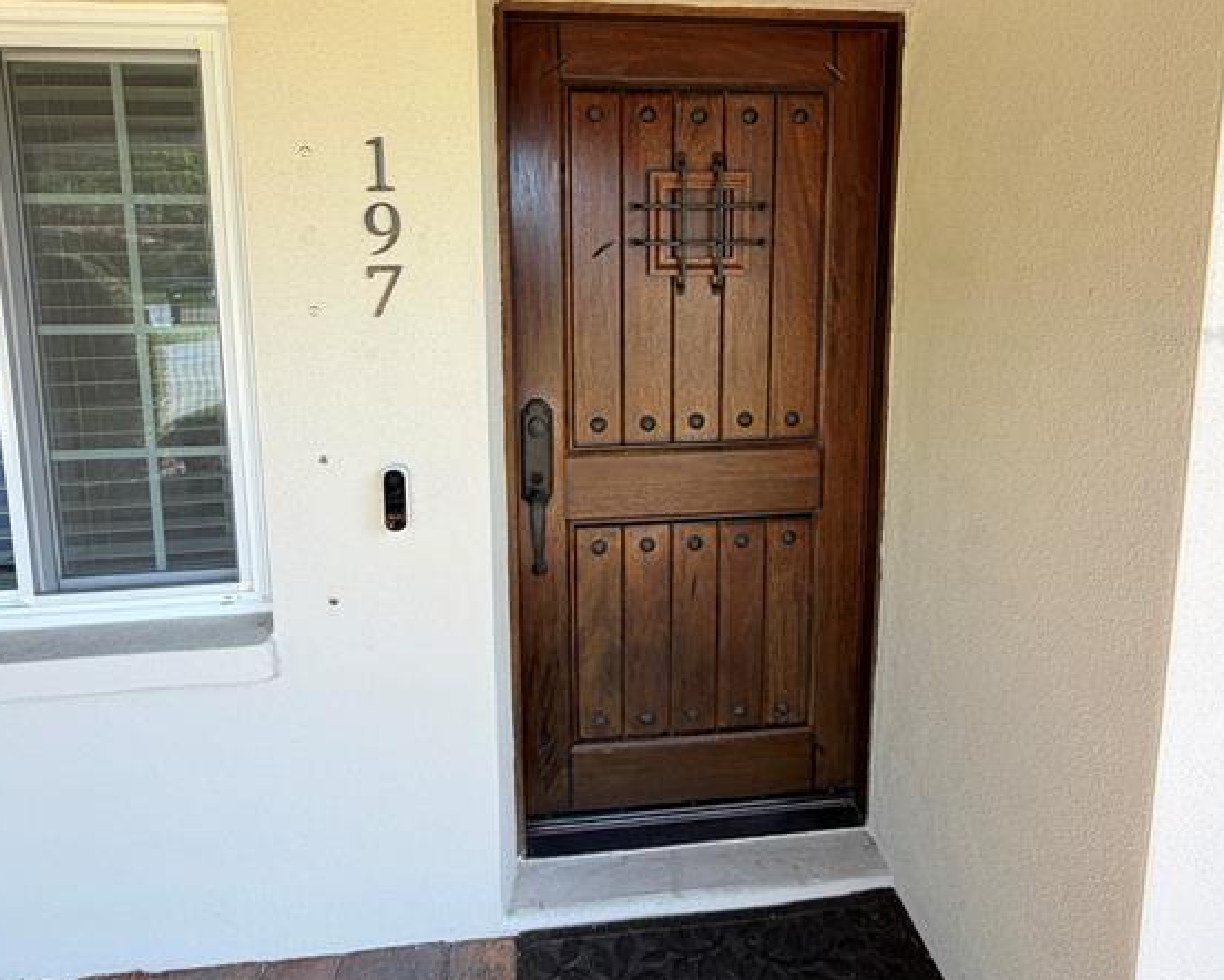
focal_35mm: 19
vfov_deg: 69.1
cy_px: 335
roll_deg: +0.7
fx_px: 689
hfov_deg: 83.3
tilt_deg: -7.1
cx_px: 610
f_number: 2.2
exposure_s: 1/121
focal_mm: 2.22
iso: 40
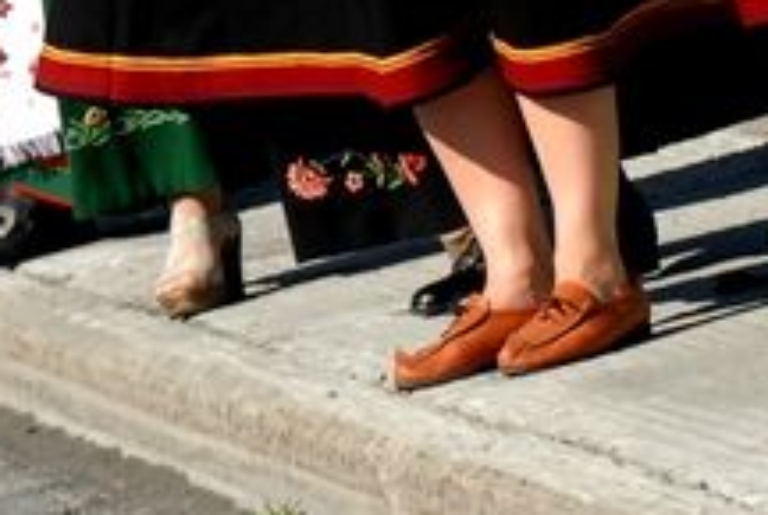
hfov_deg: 2.1
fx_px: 20530
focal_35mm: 960
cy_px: -618
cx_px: -441
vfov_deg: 1.4
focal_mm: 135
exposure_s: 1/1250
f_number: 5.6
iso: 400
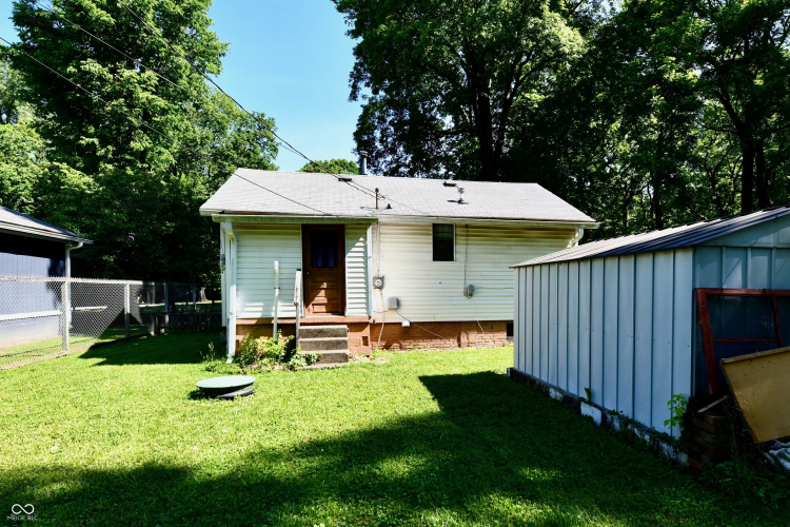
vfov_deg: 81.2
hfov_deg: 104.3
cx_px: 395
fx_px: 307
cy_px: 264
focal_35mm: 14
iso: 640
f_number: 10
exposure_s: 1/400
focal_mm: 14
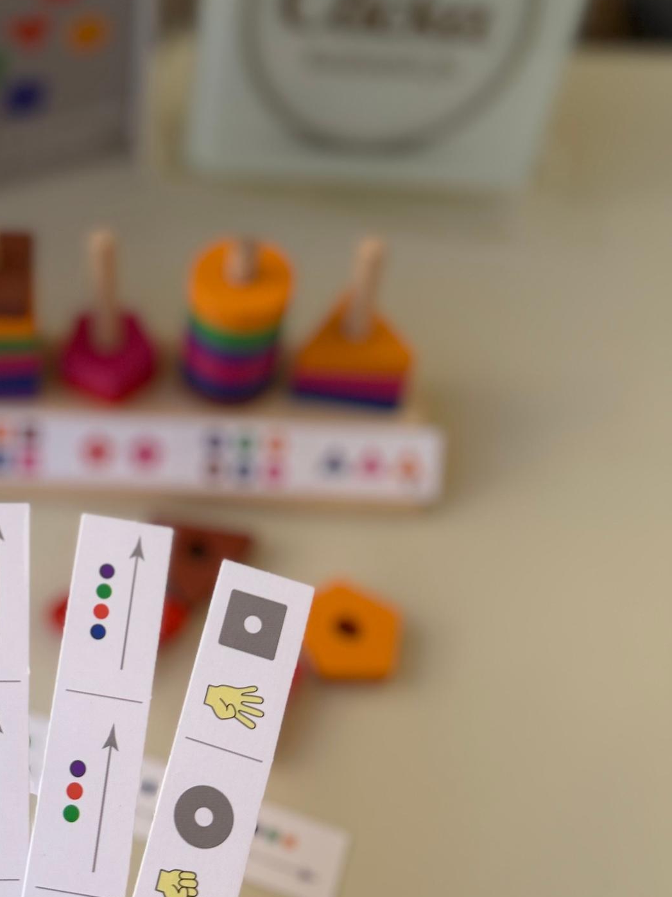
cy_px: 453
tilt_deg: -54.0
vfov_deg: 42.9
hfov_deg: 31.2
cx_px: 58
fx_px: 1139
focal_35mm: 44
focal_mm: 6.76
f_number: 1.78
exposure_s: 1/955
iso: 80
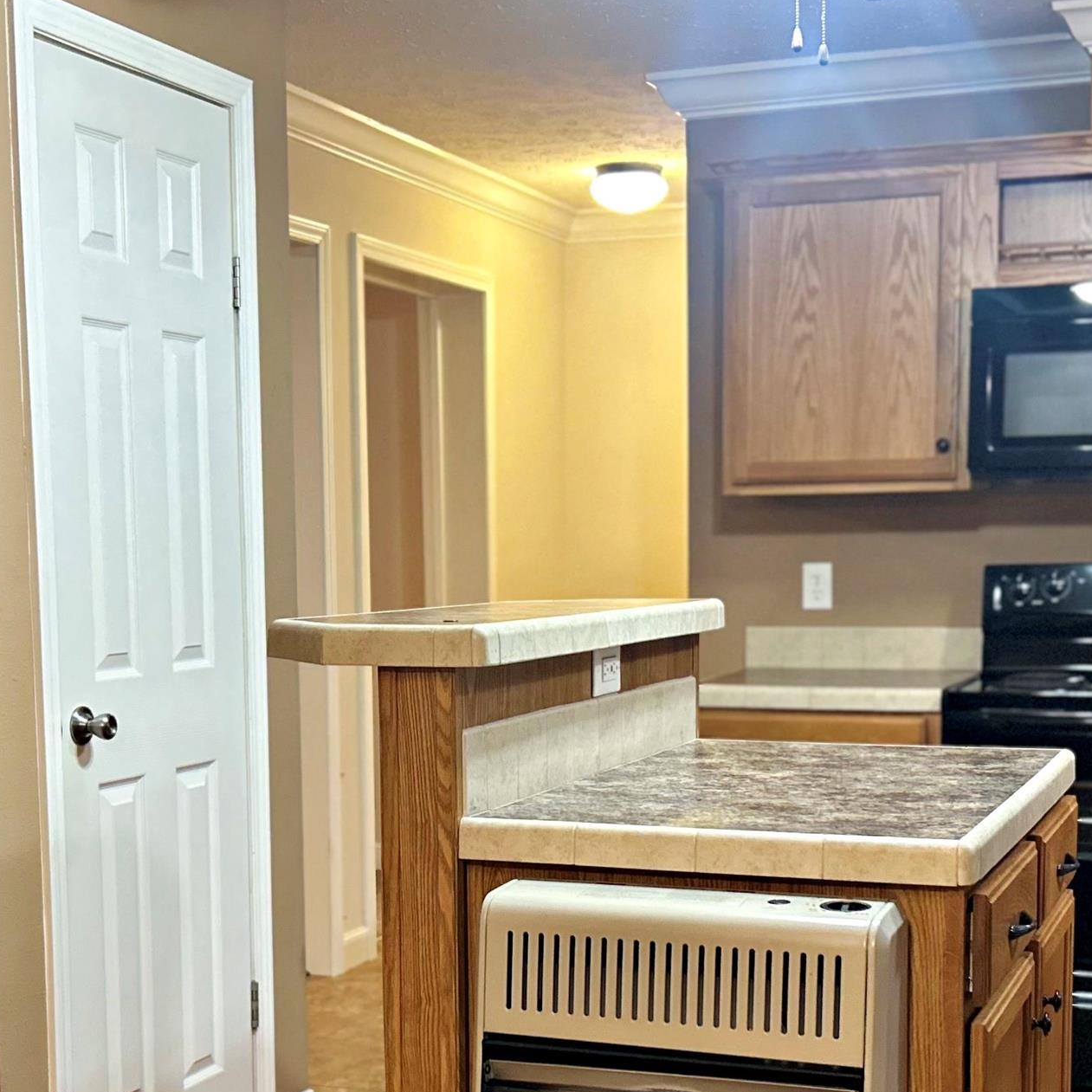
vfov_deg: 30.2
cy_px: 772
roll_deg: +0.9
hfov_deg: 30.6
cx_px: 547
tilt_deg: -5.8
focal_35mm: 56
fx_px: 1999
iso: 320
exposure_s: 1/60
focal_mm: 5.7
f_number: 1.5
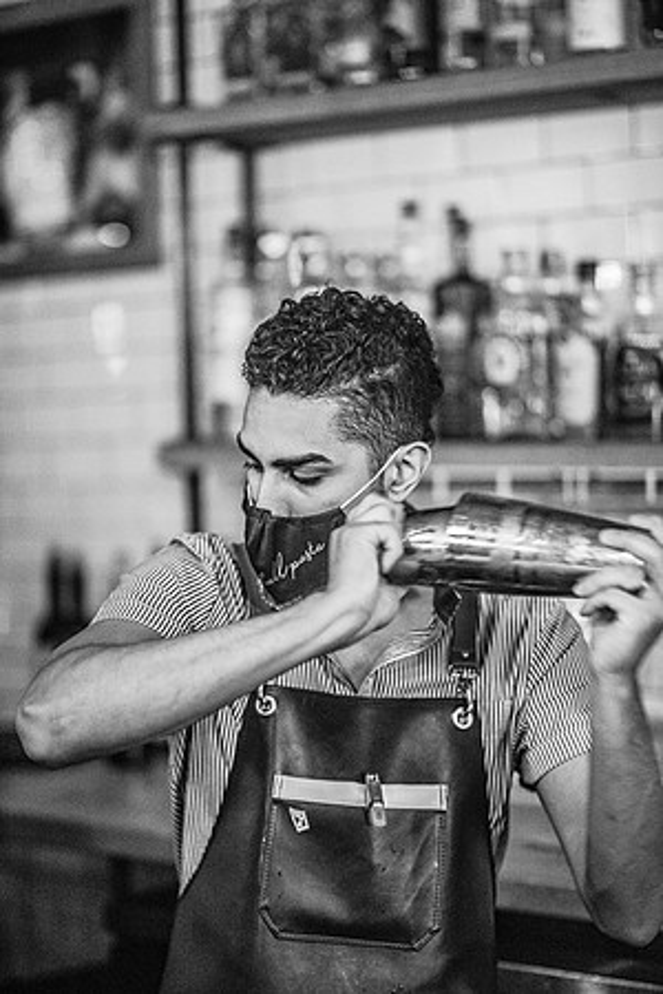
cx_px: 332
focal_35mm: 85
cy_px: 497
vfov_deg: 23.9
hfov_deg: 16.1
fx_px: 2348
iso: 9000
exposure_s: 1/160
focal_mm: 85
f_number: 1.4
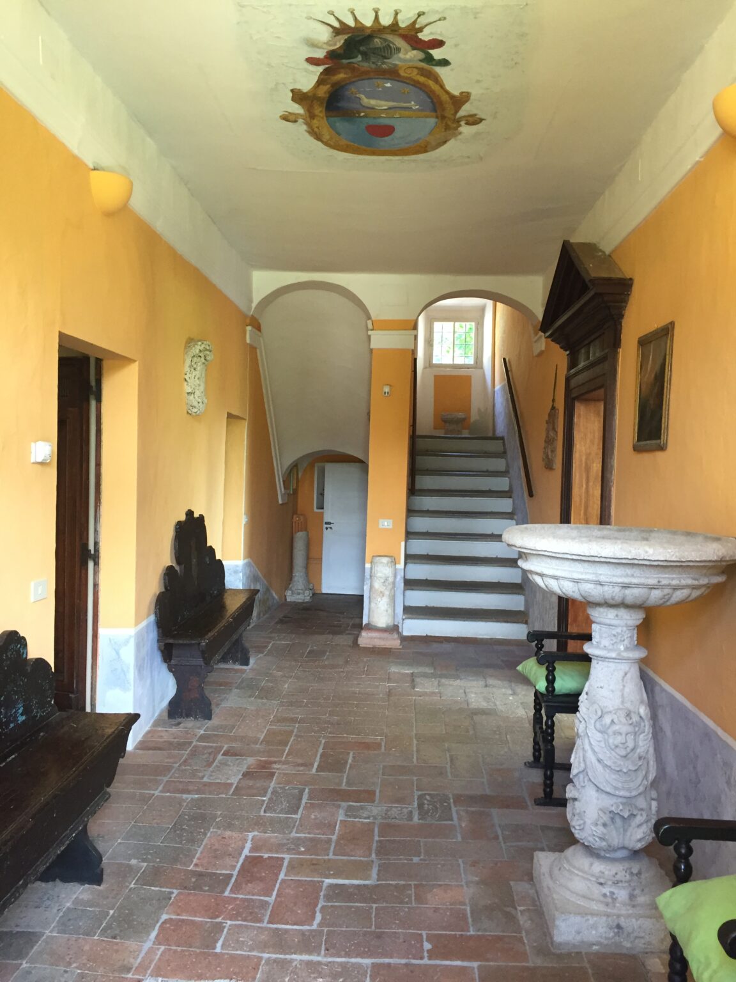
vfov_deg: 61.7
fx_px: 822
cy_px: 491
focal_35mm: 29
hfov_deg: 48.2
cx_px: 368
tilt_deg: +0.2
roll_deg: -2.0
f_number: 2.2
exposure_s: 1/33
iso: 160
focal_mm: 4.15
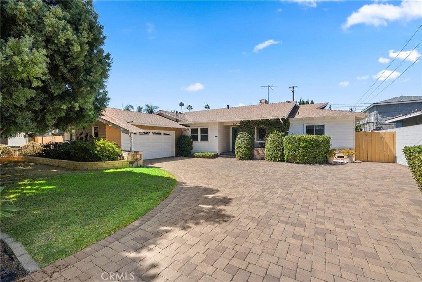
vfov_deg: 77.3
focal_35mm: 15
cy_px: 141
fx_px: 176
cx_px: 211
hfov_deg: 100.4
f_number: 11
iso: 40
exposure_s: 1/13
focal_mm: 15
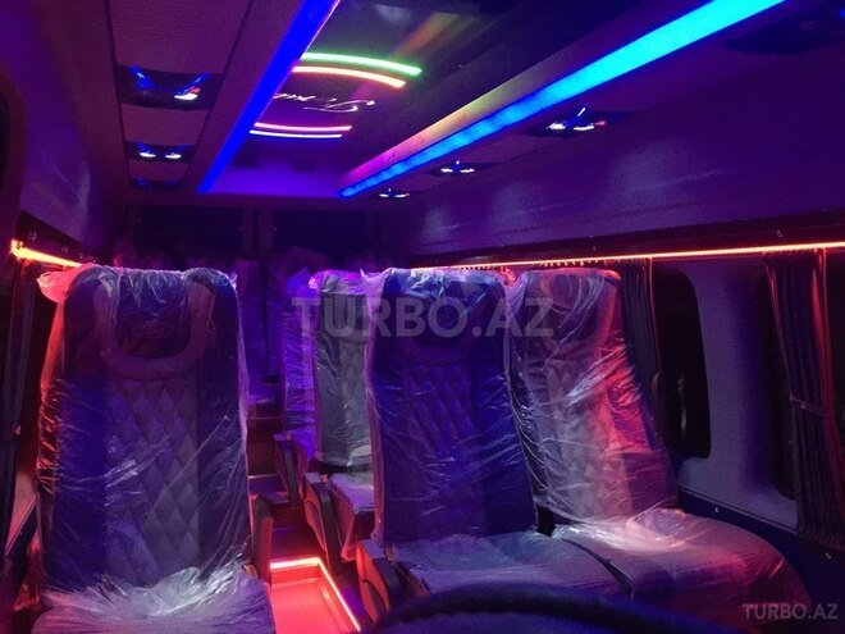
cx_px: 422
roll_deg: -0.5
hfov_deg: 61.7
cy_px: 317
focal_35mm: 29
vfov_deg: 48.2
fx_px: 708
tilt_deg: -3.1
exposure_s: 1/8
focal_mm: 4.15
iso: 200
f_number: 2.2
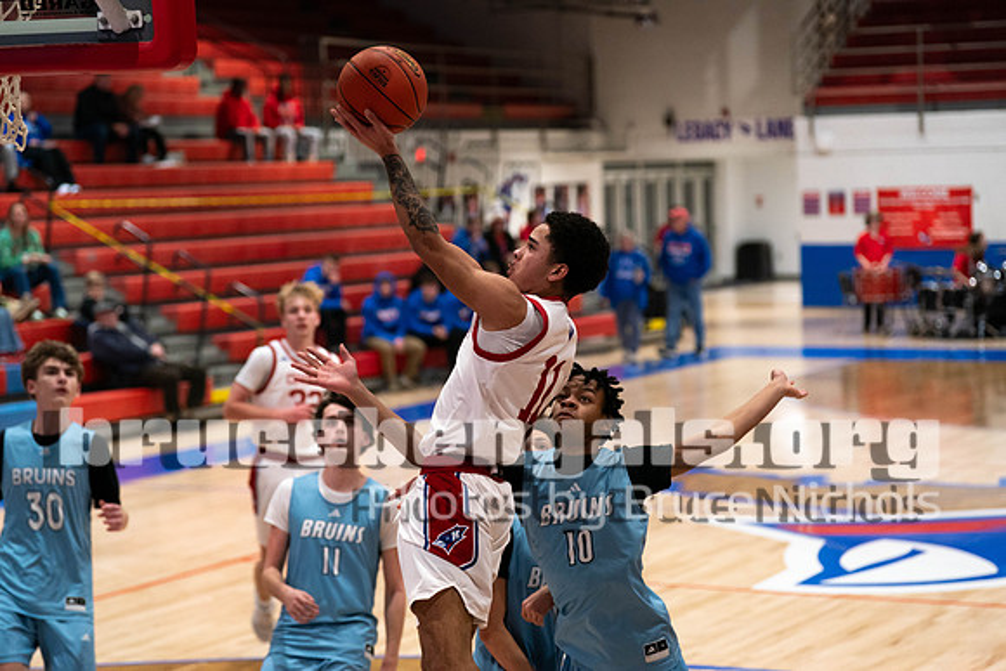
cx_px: 503
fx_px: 2571
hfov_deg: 22.1
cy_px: 336
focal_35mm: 92
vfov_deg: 14.9
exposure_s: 1/1000
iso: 4000
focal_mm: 92
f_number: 2.8
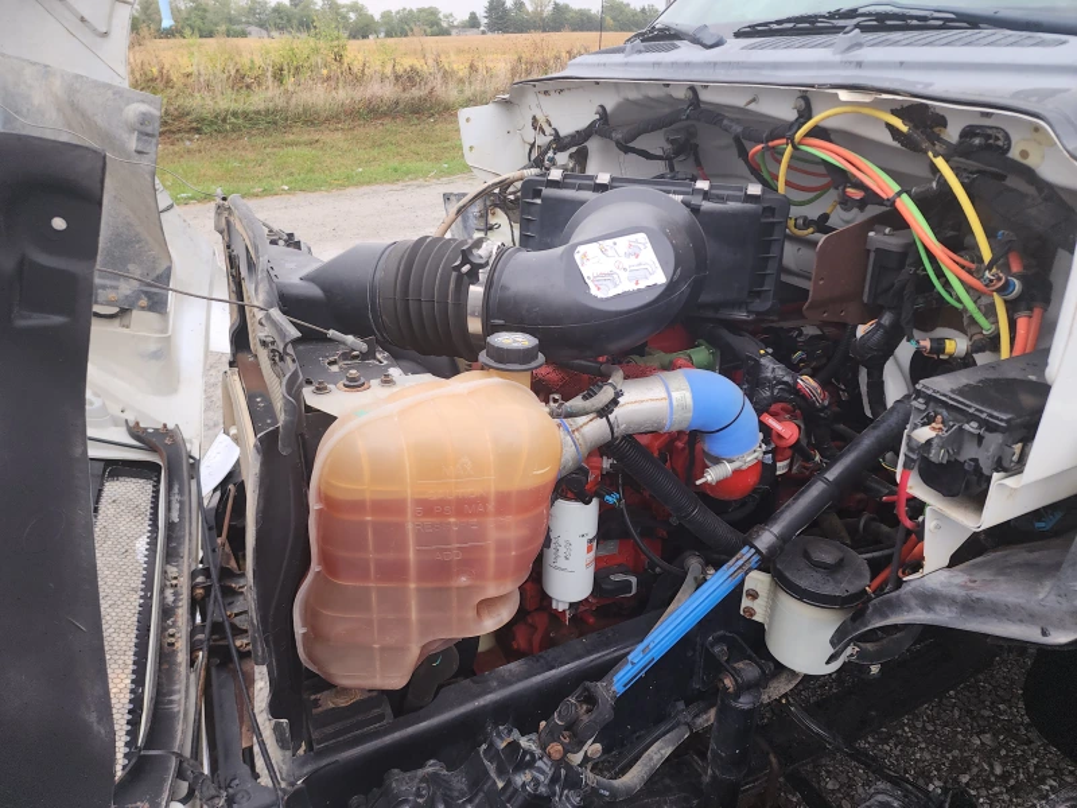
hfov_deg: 73.9
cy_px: 404
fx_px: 716
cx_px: 538
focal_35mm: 23
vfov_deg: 58.9
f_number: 1.8
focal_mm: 6.4
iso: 12
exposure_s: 1/201
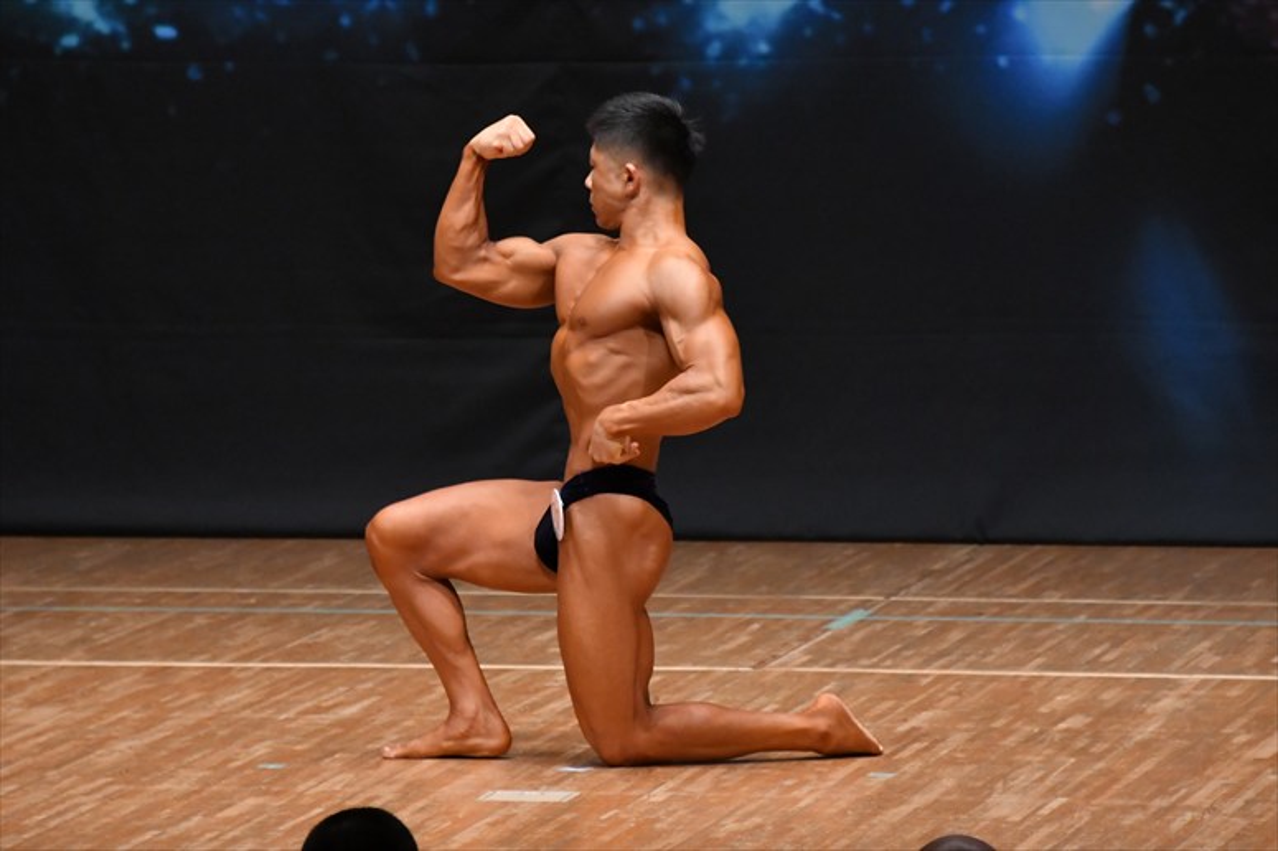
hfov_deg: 6.0
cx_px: 639
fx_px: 12242
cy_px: 426
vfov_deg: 4.0
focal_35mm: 345
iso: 5000
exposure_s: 1/400
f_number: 5.6
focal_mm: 230
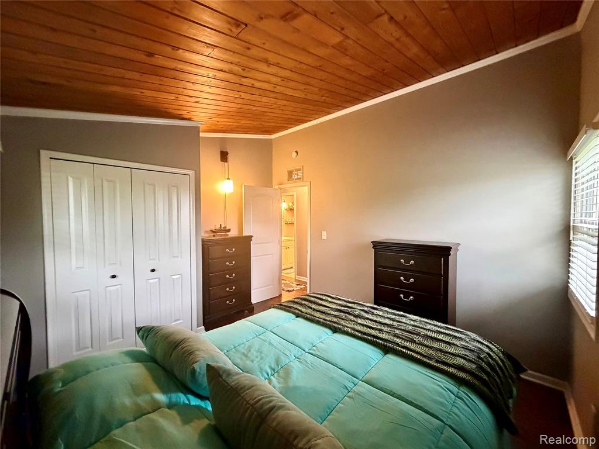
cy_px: 224
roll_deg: -0.1
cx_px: 300
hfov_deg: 102.1
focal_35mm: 14
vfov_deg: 85.7
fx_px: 242
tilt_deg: -2.4
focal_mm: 2.22
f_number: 2.2
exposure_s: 1/60
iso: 1000
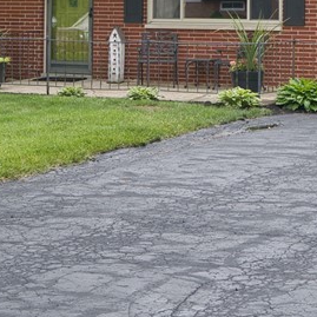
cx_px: 227
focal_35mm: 120
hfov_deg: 14.5
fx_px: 1243
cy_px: -19
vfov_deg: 14.2
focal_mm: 35
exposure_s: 1/60
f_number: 10
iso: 100
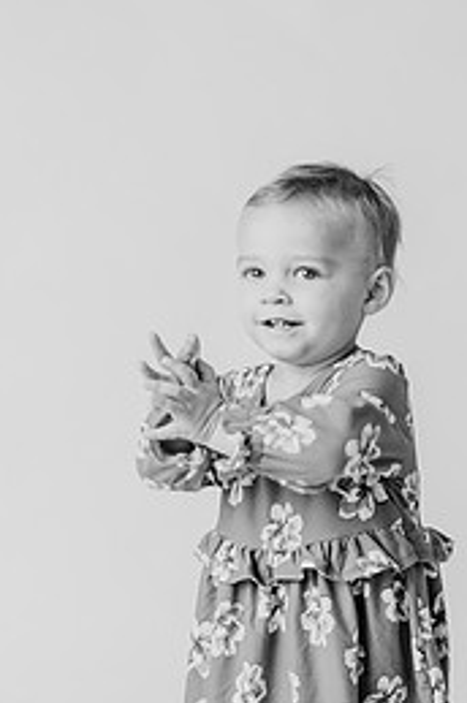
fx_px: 1697
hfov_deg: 15.6
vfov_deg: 23.3
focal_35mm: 87
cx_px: 315
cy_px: 467
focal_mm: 50
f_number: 2.8
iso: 100
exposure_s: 1/160
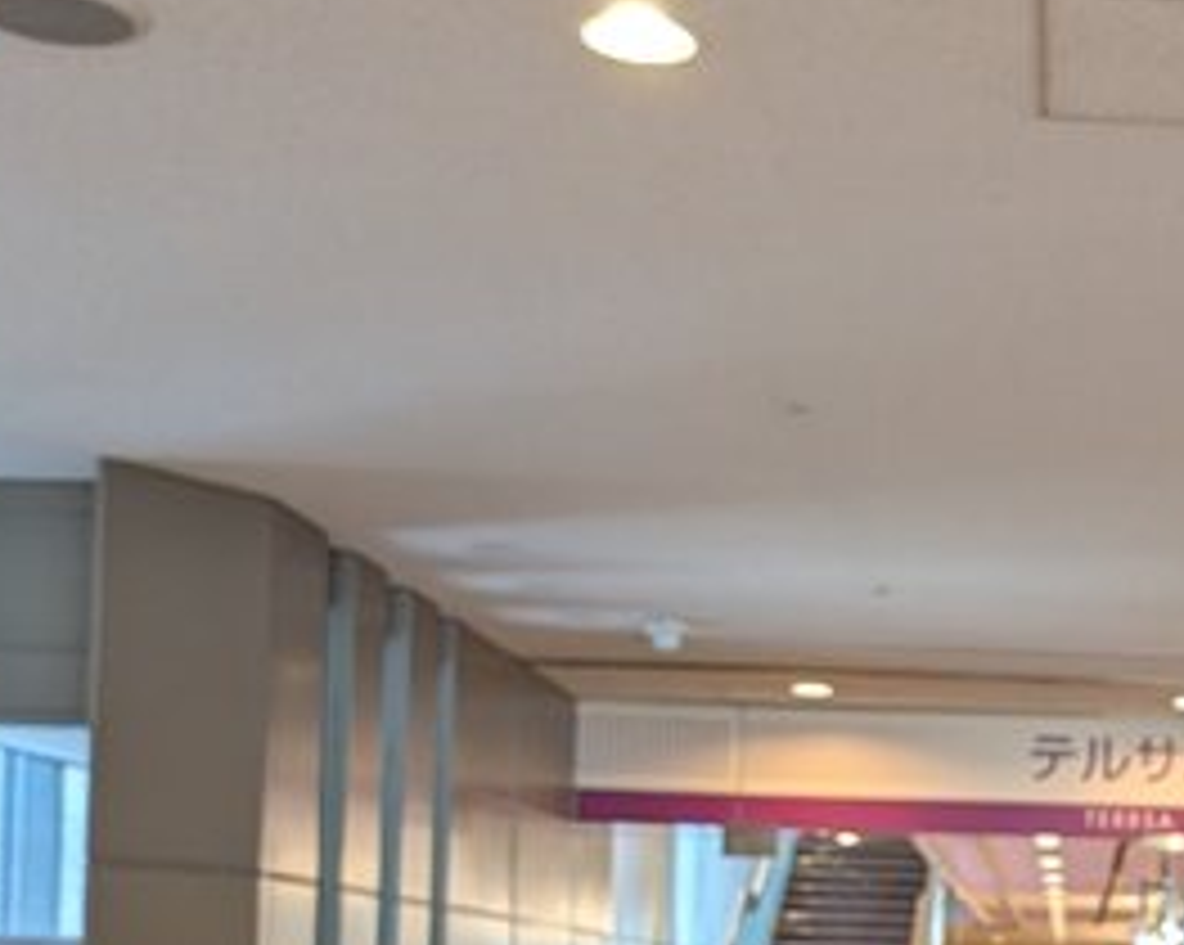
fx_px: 2416
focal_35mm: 69
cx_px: 1173
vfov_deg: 21.4
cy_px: 947
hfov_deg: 26.2
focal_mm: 4.53
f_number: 1.7
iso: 437
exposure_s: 1/120
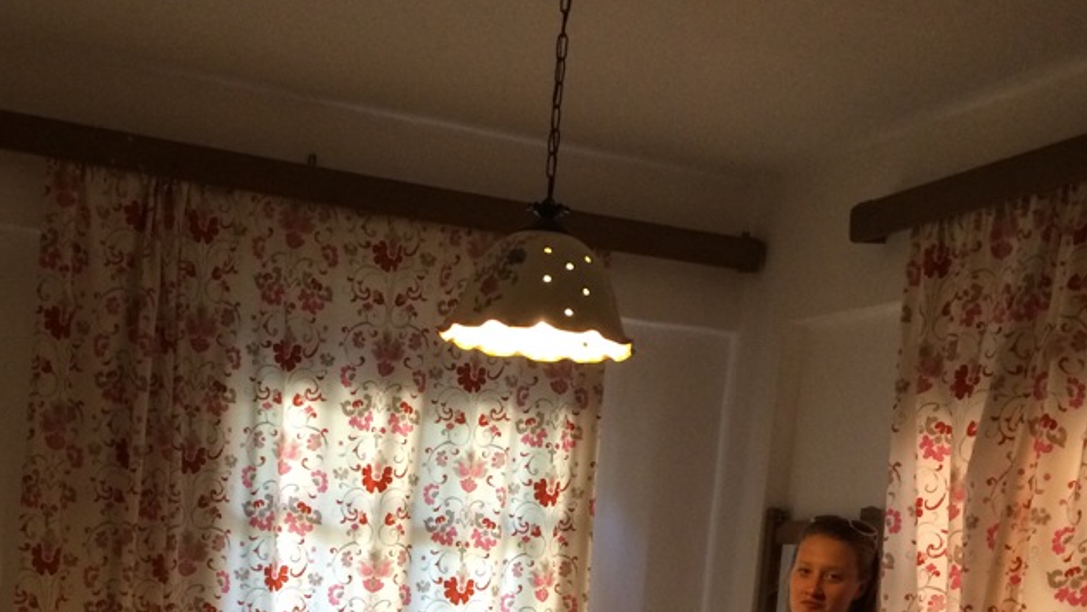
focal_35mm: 52
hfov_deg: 39.8
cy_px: 730
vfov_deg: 21.5
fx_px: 1499
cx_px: 472
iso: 200
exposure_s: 1/30
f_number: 2.2
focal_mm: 4.12
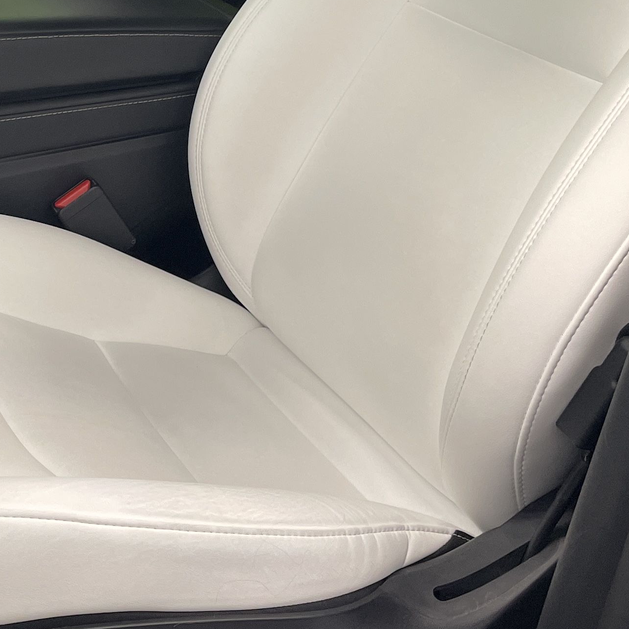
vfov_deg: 23.5
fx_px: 1480
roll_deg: -1.9
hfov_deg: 22.6
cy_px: 83
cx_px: -62
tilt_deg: -16.2
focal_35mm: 72
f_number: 1.6
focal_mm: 4.2
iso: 100
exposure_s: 1/100
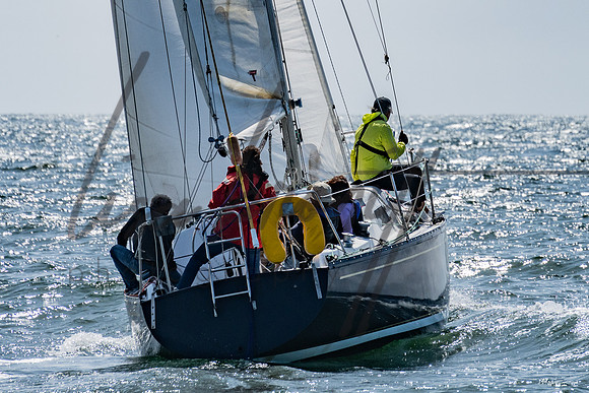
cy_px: 24
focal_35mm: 441
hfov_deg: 4.7
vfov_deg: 3.1
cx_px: 337
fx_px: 7213
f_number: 6.3
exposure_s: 1/3200
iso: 200
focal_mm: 200
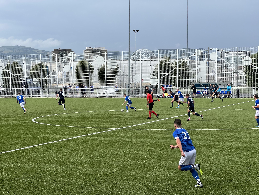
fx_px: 576
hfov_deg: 25.3
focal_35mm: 77
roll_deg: +0.1
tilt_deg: -3.3
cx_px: 130
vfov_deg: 19.1
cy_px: 98
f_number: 2.8
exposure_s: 1/927
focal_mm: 9
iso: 32
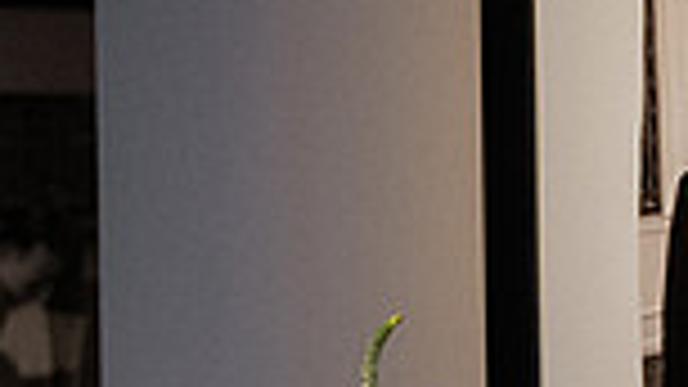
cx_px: 733
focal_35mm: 277
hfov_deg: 7.7
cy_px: 371
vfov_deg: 4.4
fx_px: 5052
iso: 1600
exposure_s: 1/160
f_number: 2.8
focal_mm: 62
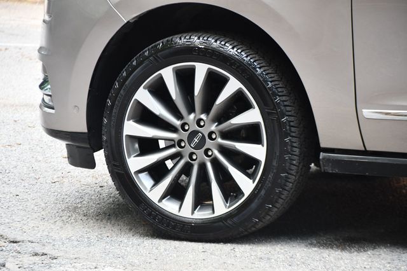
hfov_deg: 11.4
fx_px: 2034
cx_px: 204
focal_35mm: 180
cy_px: 136
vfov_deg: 7.6
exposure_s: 1/160
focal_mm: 120
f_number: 4.8
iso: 800
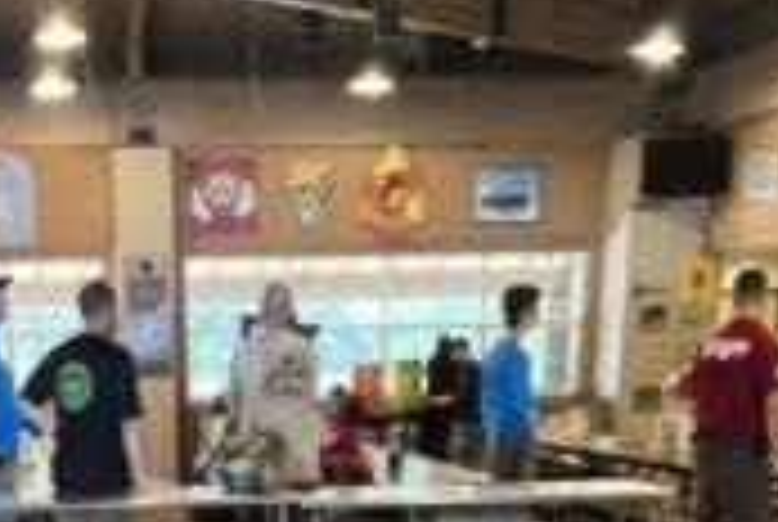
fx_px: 1689
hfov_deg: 25.7
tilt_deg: -23.0
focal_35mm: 78
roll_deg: +1.3
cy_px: 1089
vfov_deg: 14.3
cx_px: 209
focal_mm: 5.7
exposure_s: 1/60
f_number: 1.5
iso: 320
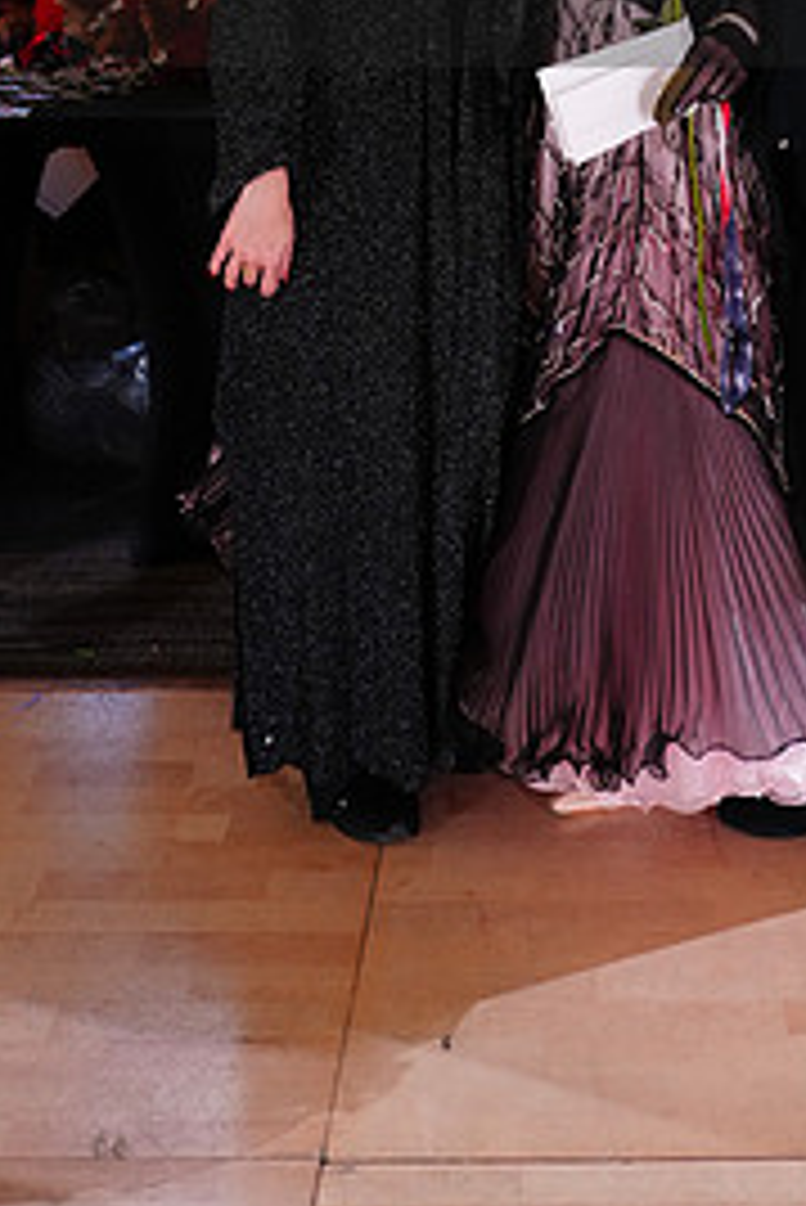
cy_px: -81
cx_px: 687
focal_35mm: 65
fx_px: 2180
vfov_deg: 28.4
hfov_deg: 20.6
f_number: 4
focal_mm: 30
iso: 3200
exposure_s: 1/200
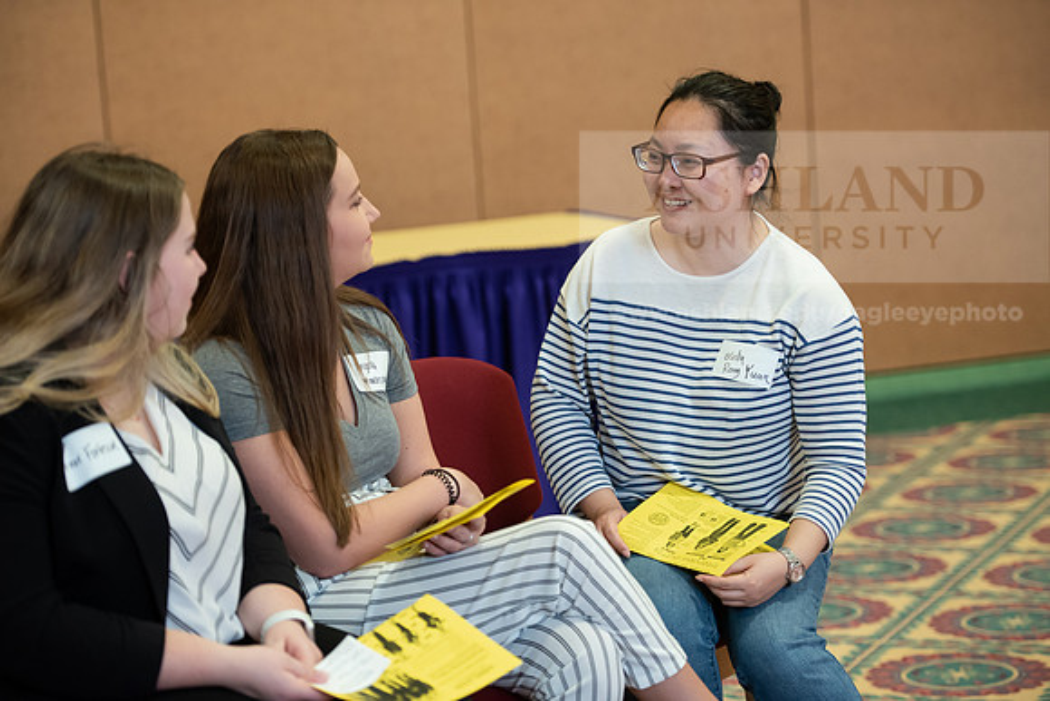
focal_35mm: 98
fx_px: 2859
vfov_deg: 14.0
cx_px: 525
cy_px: 350
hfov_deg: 20.8
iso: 2000
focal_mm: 98
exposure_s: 1/200
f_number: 3.2
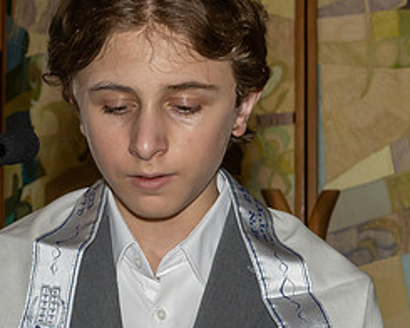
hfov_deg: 7.6
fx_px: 3082
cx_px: 91
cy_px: 255
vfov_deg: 6.1
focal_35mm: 254
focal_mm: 55
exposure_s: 1/200
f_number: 7.1
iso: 640
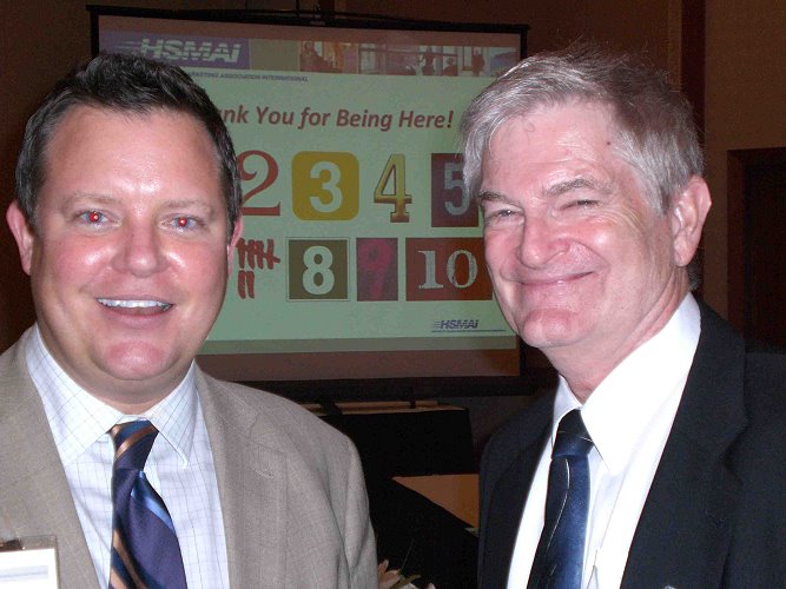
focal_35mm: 63
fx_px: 1430
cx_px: 393
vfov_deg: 23.3
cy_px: 294
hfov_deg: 30.7
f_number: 4
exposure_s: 1/60
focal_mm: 10.4
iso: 200
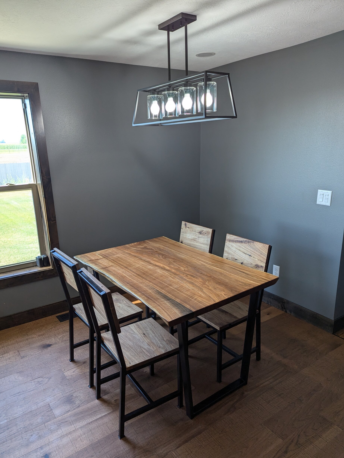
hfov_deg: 54.9
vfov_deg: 69.4
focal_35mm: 25
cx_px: 168
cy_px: 238
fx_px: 331
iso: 53
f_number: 1.85
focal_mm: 6.81
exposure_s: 1/120
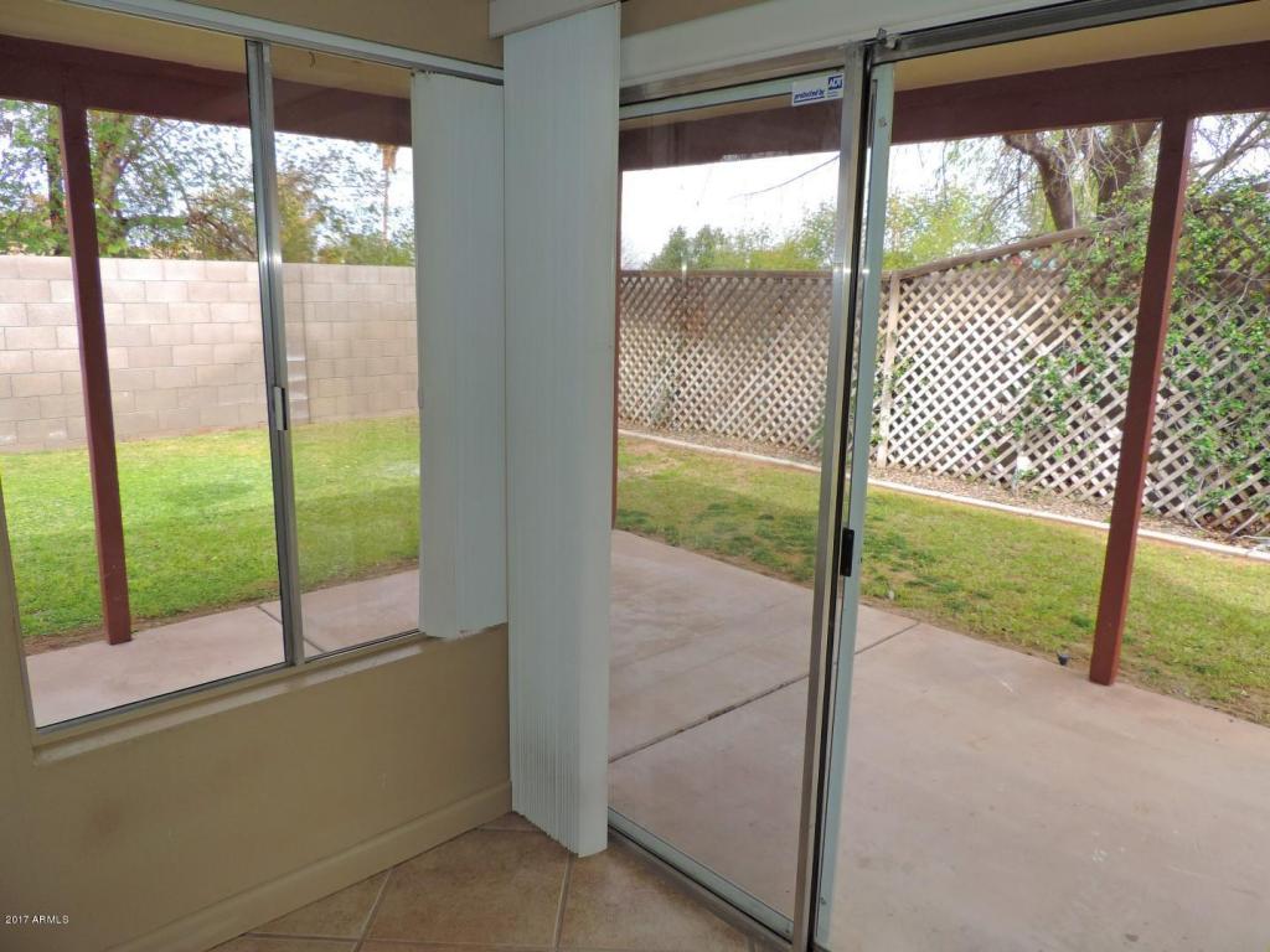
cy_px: 476
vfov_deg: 56.8
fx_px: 881
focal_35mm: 24
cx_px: 635
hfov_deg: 71.6
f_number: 3
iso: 80
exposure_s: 1/250
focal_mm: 4.3
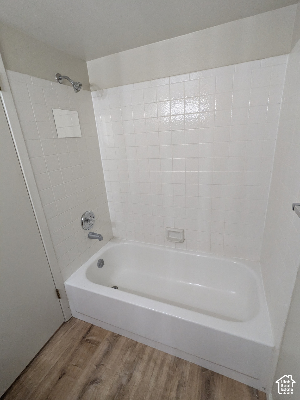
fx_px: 185
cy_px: 200
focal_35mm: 16
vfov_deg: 94.5
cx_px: 150
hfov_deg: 78.1
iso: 258
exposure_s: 1/60
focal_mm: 2.35
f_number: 2.2
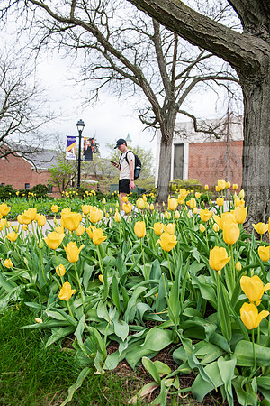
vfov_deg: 63.7
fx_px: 326
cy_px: 203
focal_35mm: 29
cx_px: 135
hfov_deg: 45.0
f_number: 5
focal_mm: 29
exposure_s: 1/250
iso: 100
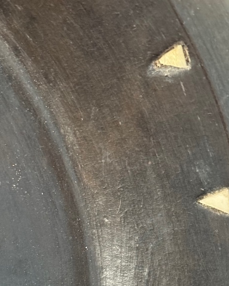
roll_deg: -2.0
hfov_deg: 15.7
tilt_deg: -20.8
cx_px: 95
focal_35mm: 98
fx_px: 830
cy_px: 256
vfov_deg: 19.2
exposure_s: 1/30
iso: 640
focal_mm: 6.76
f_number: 1.78
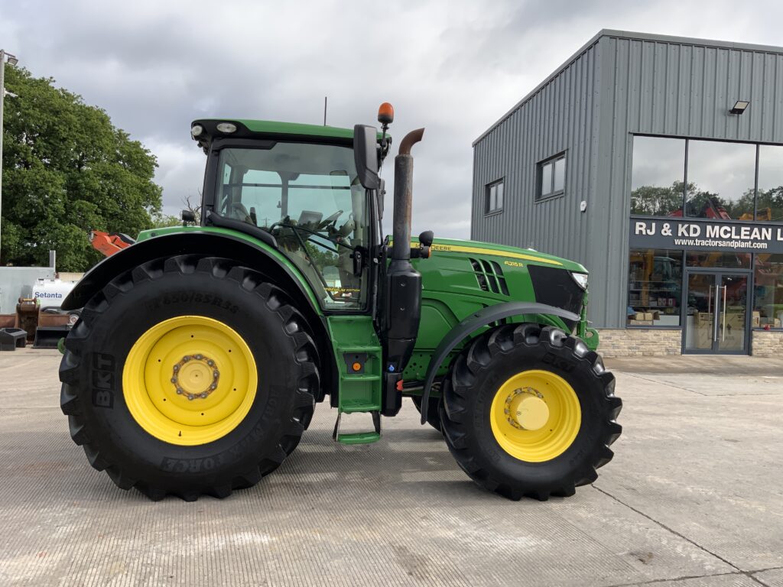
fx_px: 656
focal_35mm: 29
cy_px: 294
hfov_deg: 61.7
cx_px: 392
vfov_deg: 48.2
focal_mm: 3
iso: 16
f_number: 1.8
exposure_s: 1/666
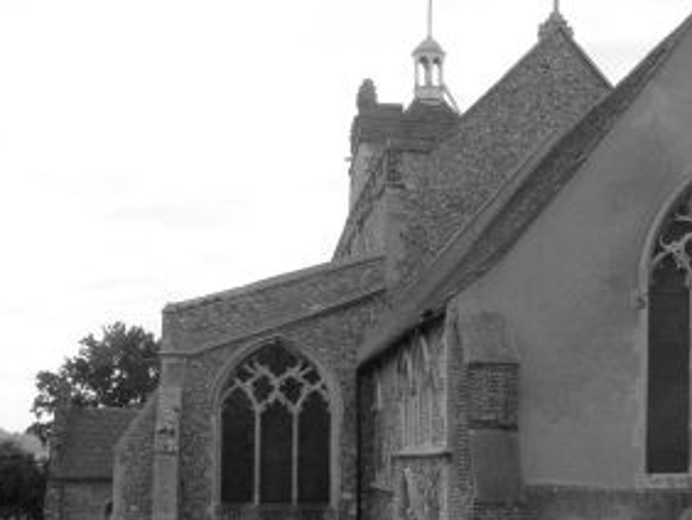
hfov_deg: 32.8
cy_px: 320
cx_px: 552
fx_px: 1140
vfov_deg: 25.6
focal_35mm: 57
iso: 50
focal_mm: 8.9
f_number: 6.3
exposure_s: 1/172
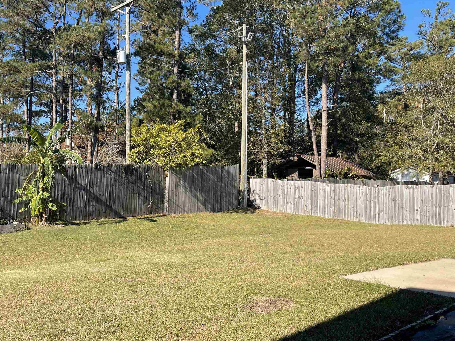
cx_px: 176
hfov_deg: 53.5
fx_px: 447
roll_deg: -2.3
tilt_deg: +3.1
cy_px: 146
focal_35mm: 34
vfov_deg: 41.7
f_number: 1.6
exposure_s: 1/1821
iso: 32
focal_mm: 5.1
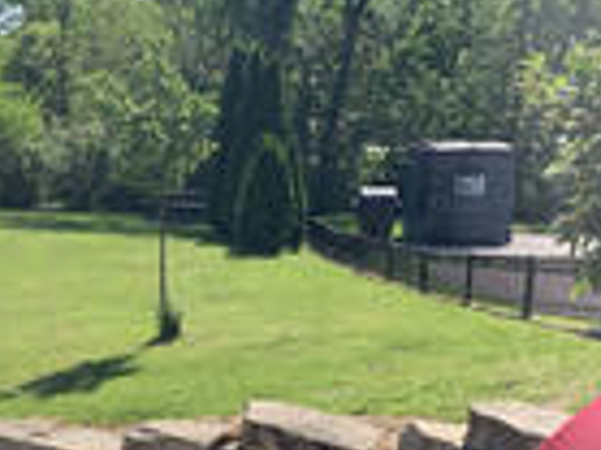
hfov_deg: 24.7
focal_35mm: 75
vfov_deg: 19.4
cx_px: -13
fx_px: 1301
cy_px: 372
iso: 25
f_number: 1.8
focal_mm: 4.25
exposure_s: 1/1266
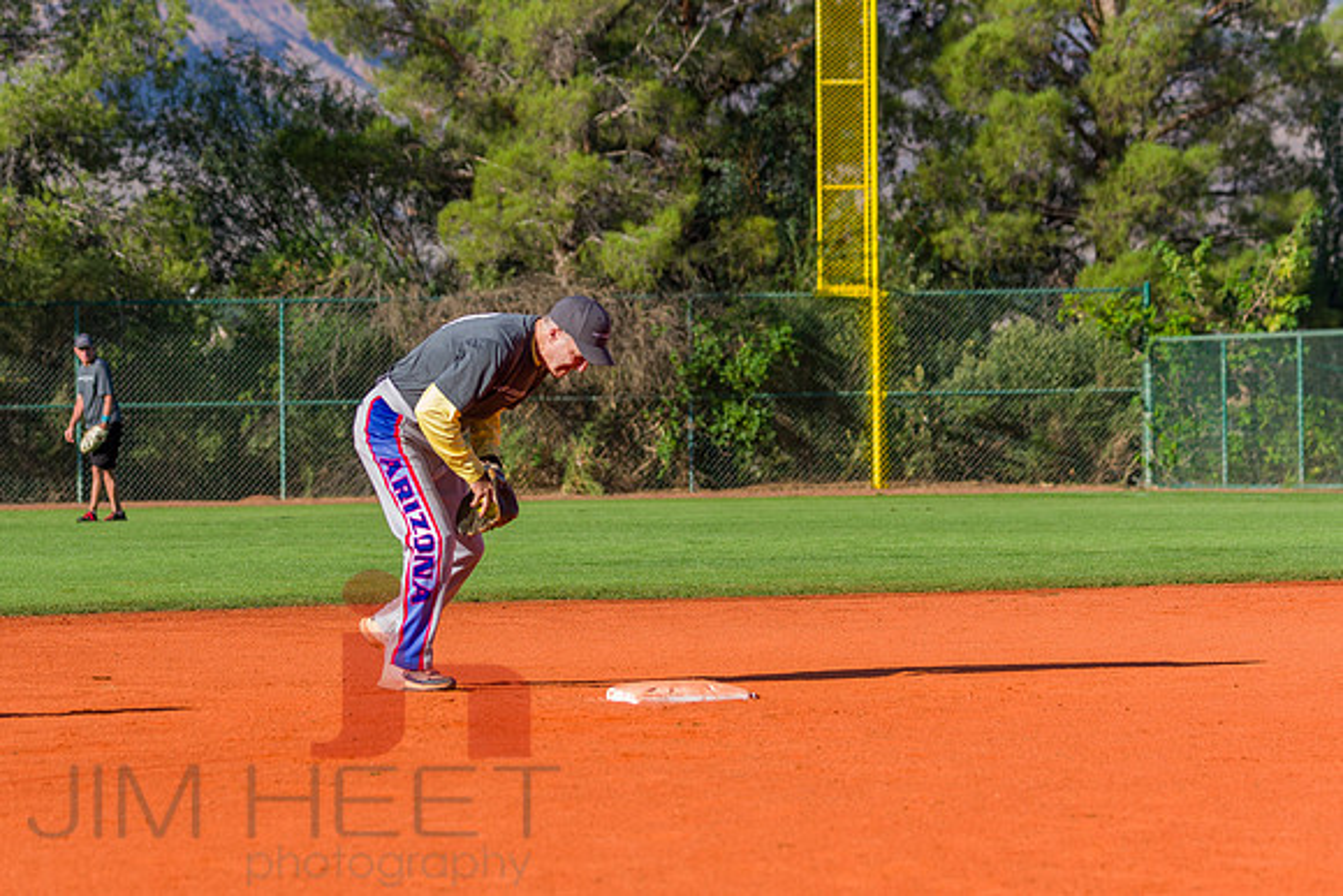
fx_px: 8857
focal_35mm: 237
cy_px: 533
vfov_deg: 5.8
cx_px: 557
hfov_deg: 8.7
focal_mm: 165
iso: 400
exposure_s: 1/1250
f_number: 6.3
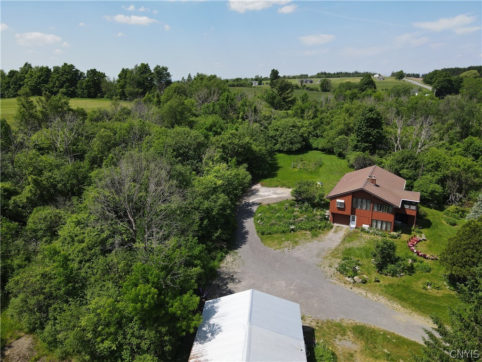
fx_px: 334
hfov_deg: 71.6
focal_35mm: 24
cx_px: 241
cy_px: 181
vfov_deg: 56.8
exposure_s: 1/725
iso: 100
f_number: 2.8
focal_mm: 4.5
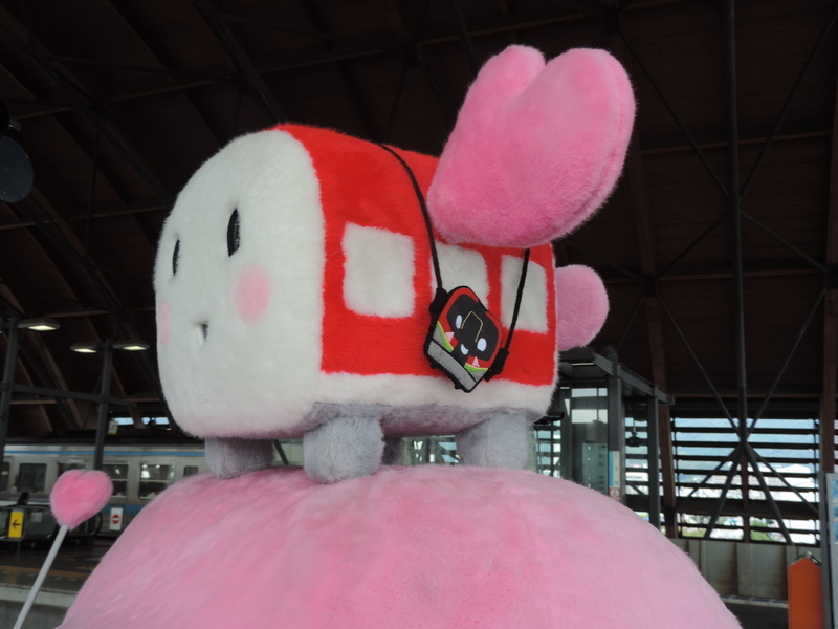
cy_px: 314
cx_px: 419
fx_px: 799
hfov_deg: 55.4
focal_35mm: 33
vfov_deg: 42.9
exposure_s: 1/160
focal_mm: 5.8
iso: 80
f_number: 3.2
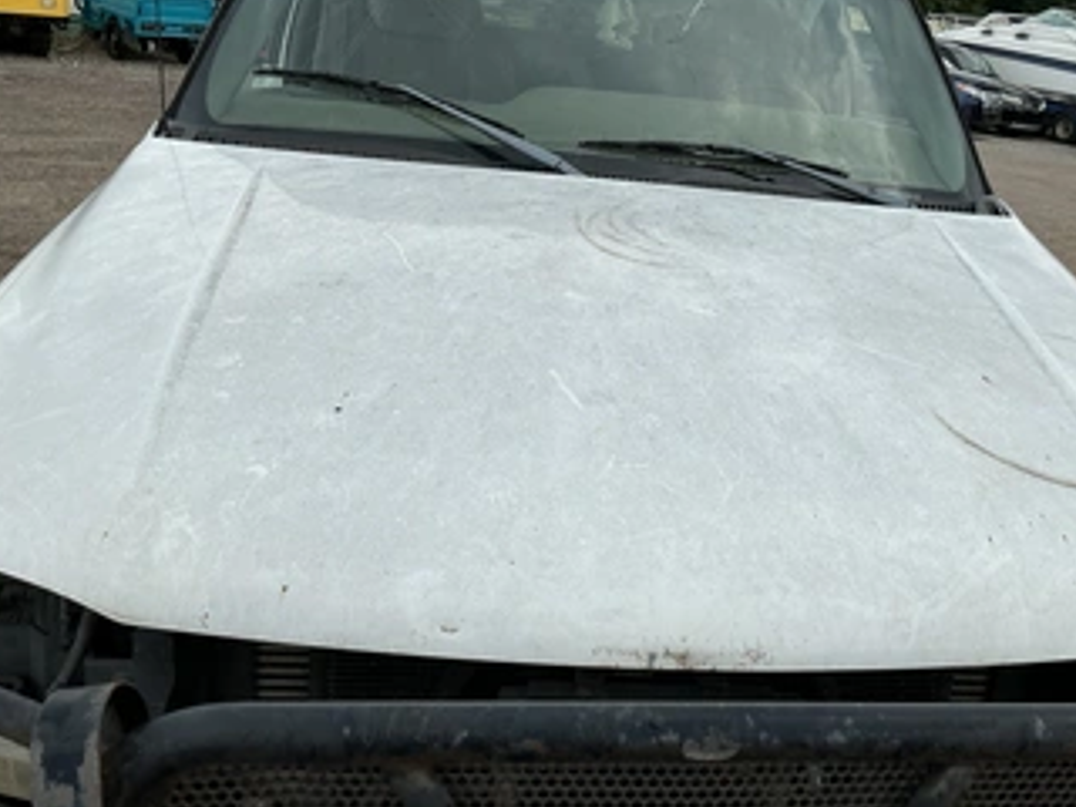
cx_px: 649
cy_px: 373
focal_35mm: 35
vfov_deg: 40.7
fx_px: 1088
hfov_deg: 52.2
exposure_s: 1/1912
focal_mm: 3
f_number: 1.8
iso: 25
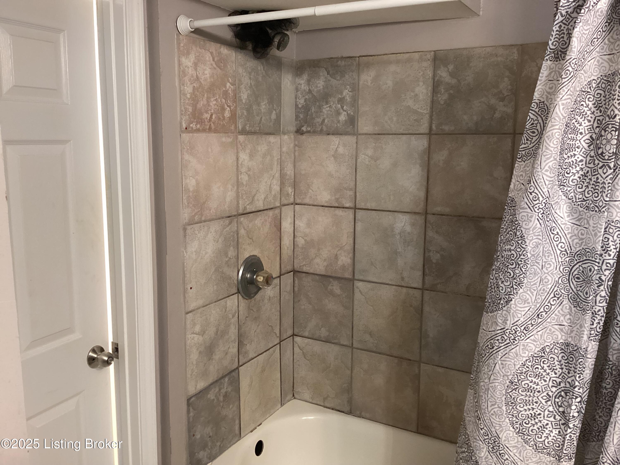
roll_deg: -1.1
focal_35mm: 31
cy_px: 232
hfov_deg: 58.4
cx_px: 310
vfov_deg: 45.4
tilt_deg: -10.1
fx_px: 555
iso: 250
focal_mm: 3.3
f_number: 2.4
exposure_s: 1/40
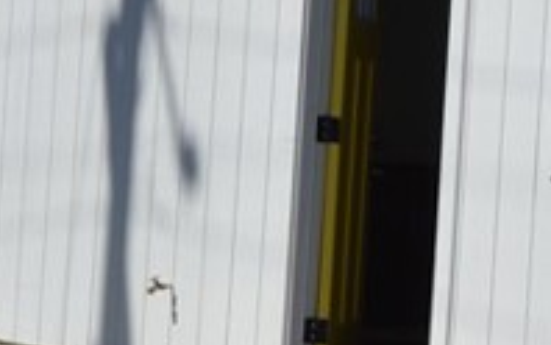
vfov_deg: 6.4
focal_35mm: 205
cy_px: 178
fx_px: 3080
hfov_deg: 10.2
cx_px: 518
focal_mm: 26
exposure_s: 1/320
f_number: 9
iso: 100
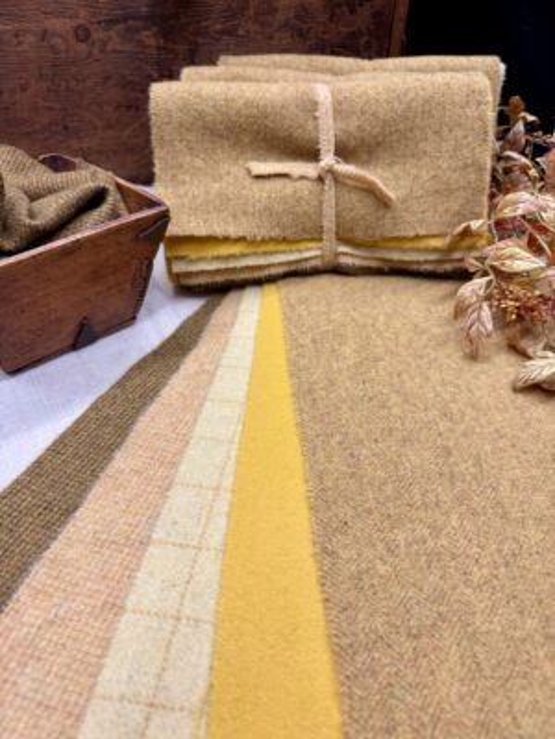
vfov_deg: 71.6
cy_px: 370
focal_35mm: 24
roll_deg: -2.3
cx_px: 278
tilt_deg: -40.3
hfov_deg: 56.8
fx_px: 513
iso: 160
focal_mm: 6.76
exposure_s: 1/120
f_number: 1.78
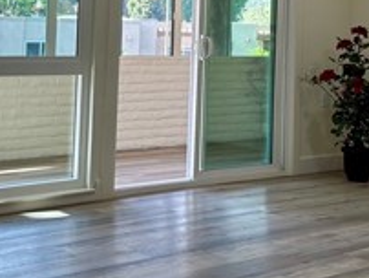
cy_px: 5
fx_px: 811
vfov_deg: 18.9
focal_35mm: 76
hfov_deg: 25.6
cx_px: 168
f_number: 1.78
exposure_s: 1/159
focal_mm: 6.86
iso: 80
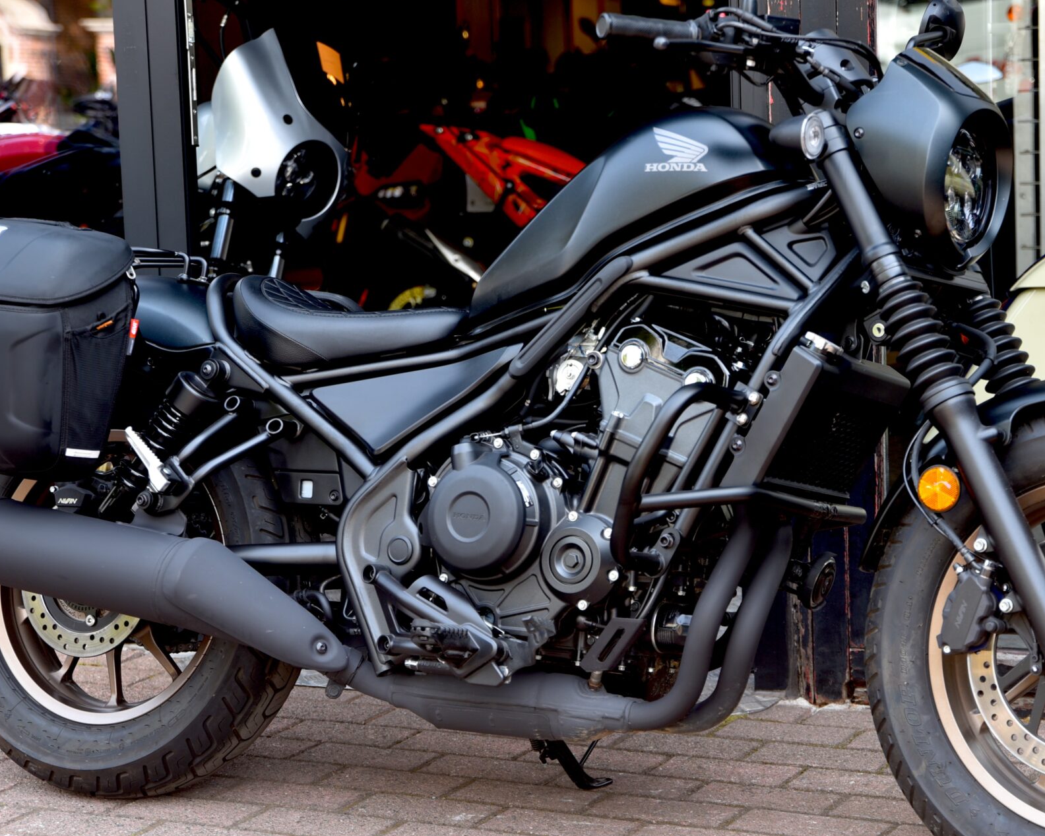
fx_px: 2721
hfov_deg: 21.7
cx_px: 607
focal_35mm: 88
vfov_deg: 17.5
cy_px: 416
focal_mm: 58
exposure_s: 1/60
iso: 100
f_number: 3.5
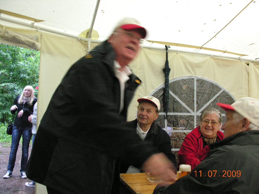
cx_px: 130
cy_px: 97
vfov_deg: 40.7
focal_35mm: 35
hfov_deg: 52.6
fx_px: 262
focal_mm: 8.9
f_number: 2.8
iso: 400
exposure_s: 1/30
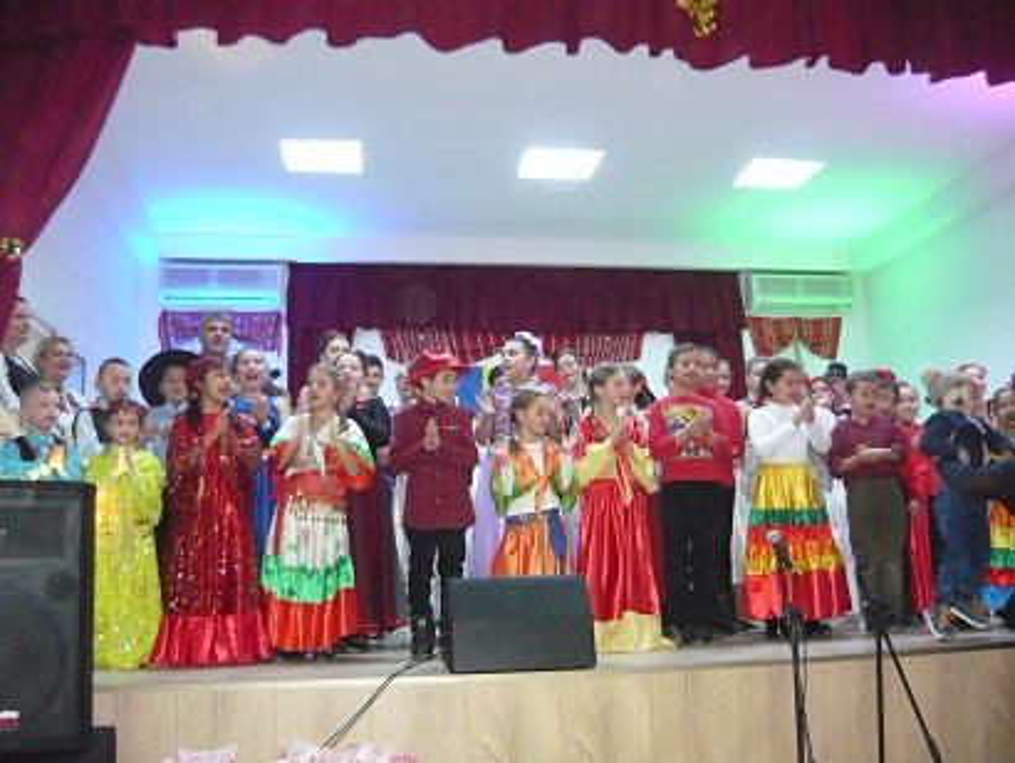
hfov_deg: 55.3
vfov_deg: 43.0
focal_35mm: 33
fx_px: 968
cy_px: 382
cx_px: 508
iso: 640
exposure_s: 1/30
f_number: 2.8
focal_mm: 5.5
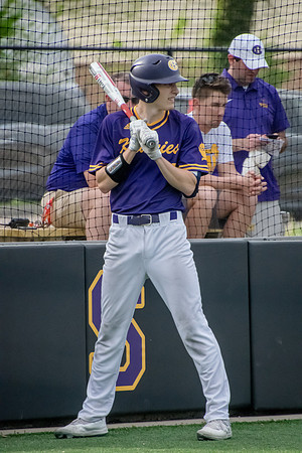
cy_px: 226
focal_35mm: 450
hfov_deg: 3.1
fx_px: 5662
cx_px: 151
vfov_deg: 4.6
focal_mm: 300
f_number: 6.3
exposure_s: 1/4000
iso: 3200
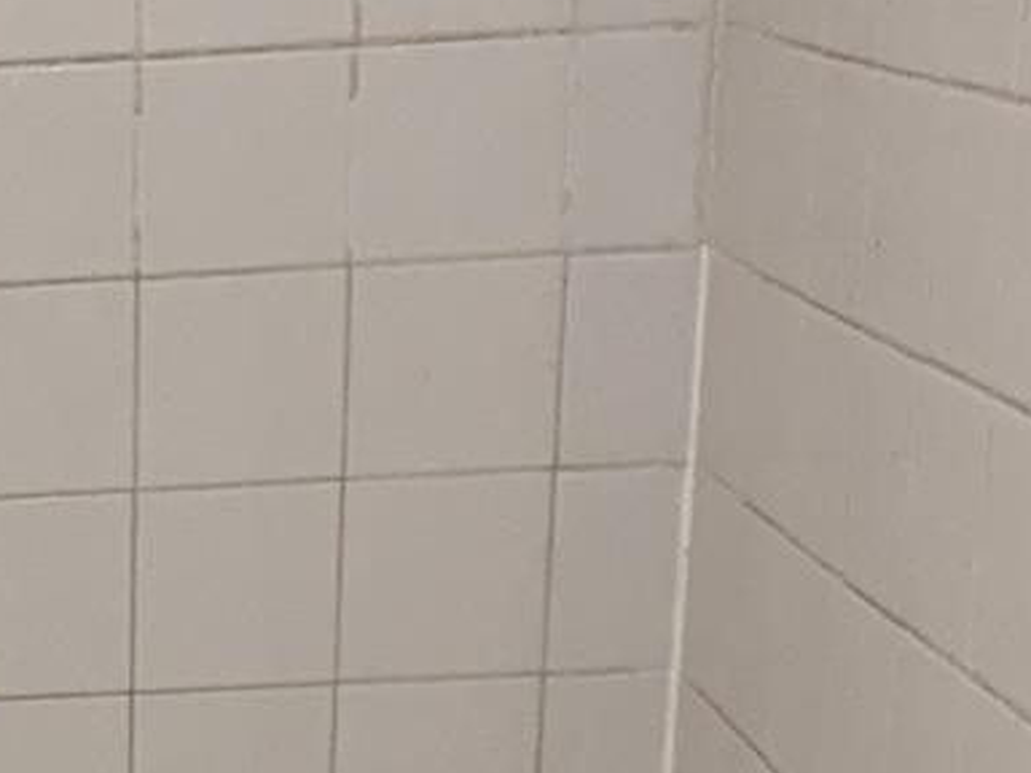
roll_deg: +3.1
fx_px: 3812
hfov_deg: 14.4
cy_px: 1374
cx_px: -510
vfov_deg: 10.9
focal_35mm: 128
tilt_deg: -21.9
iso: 200
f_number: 1.78
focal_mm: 6.76
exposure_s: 1/120
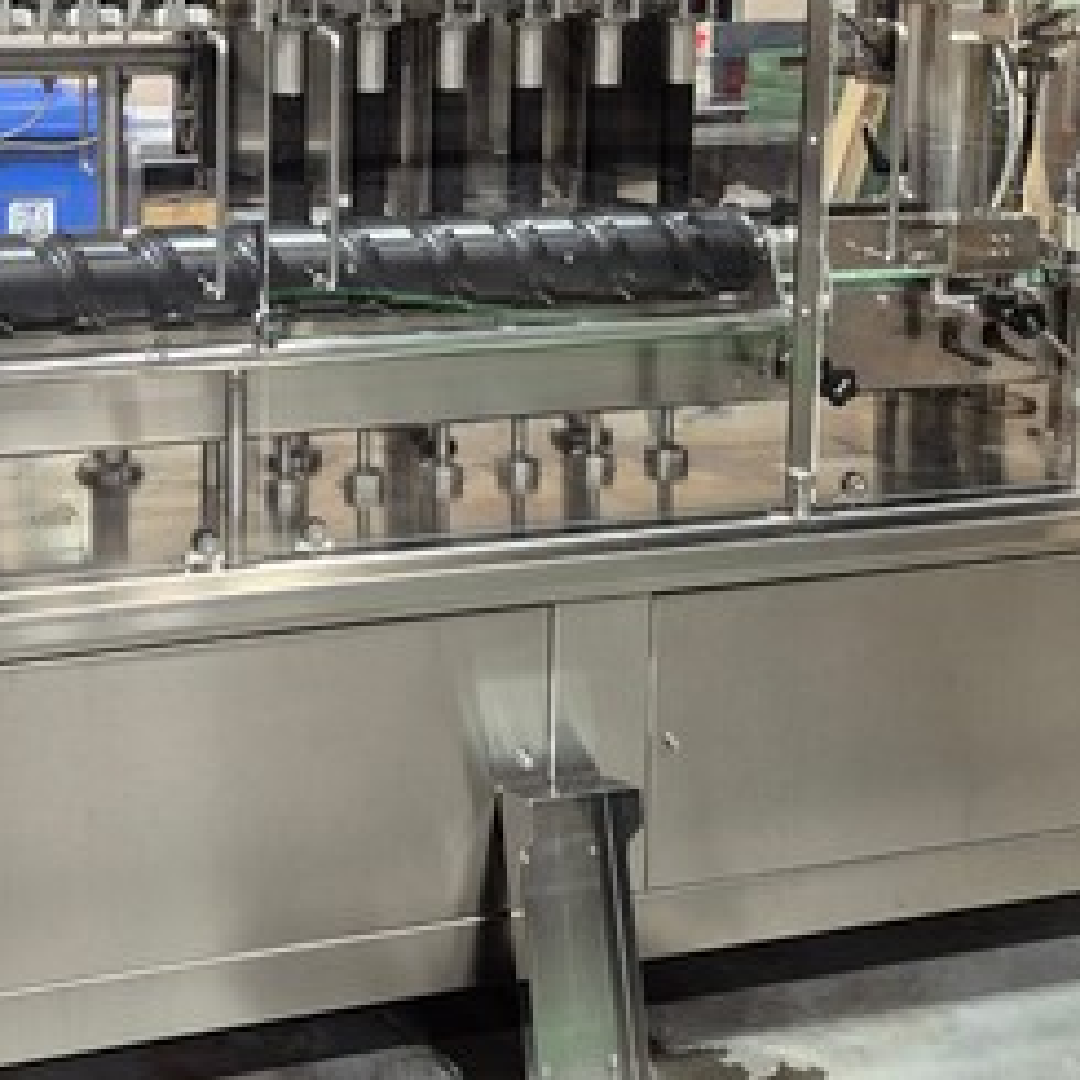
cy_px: 128
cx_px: 194
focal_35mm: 53
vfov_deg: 30.9
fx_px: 1871
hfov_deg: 31.3
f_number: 1.8
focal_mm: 5.4
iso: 320
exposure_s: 1/100
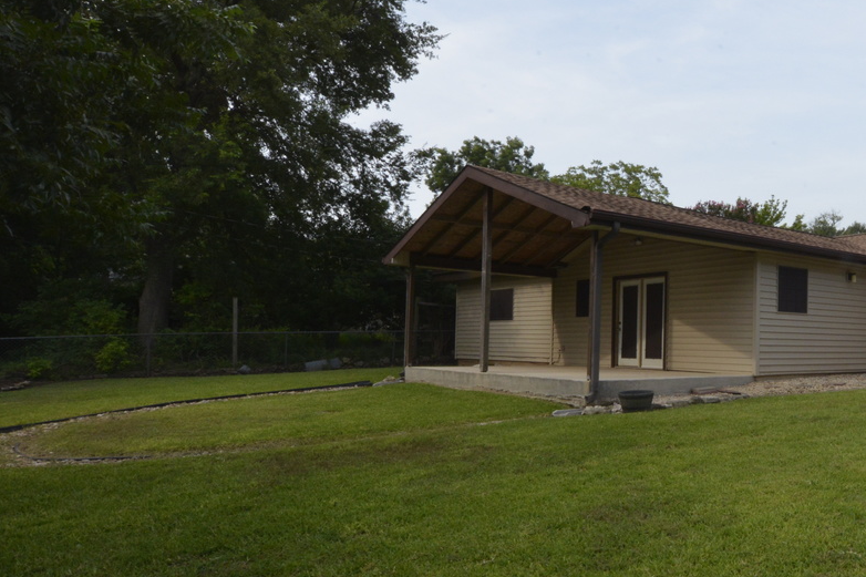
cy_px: 324
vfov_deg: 44.9
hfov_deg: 56.4
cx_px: 753
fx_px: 697
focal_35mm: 29
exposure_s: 1/250
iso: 1600
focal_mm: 14
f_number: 22
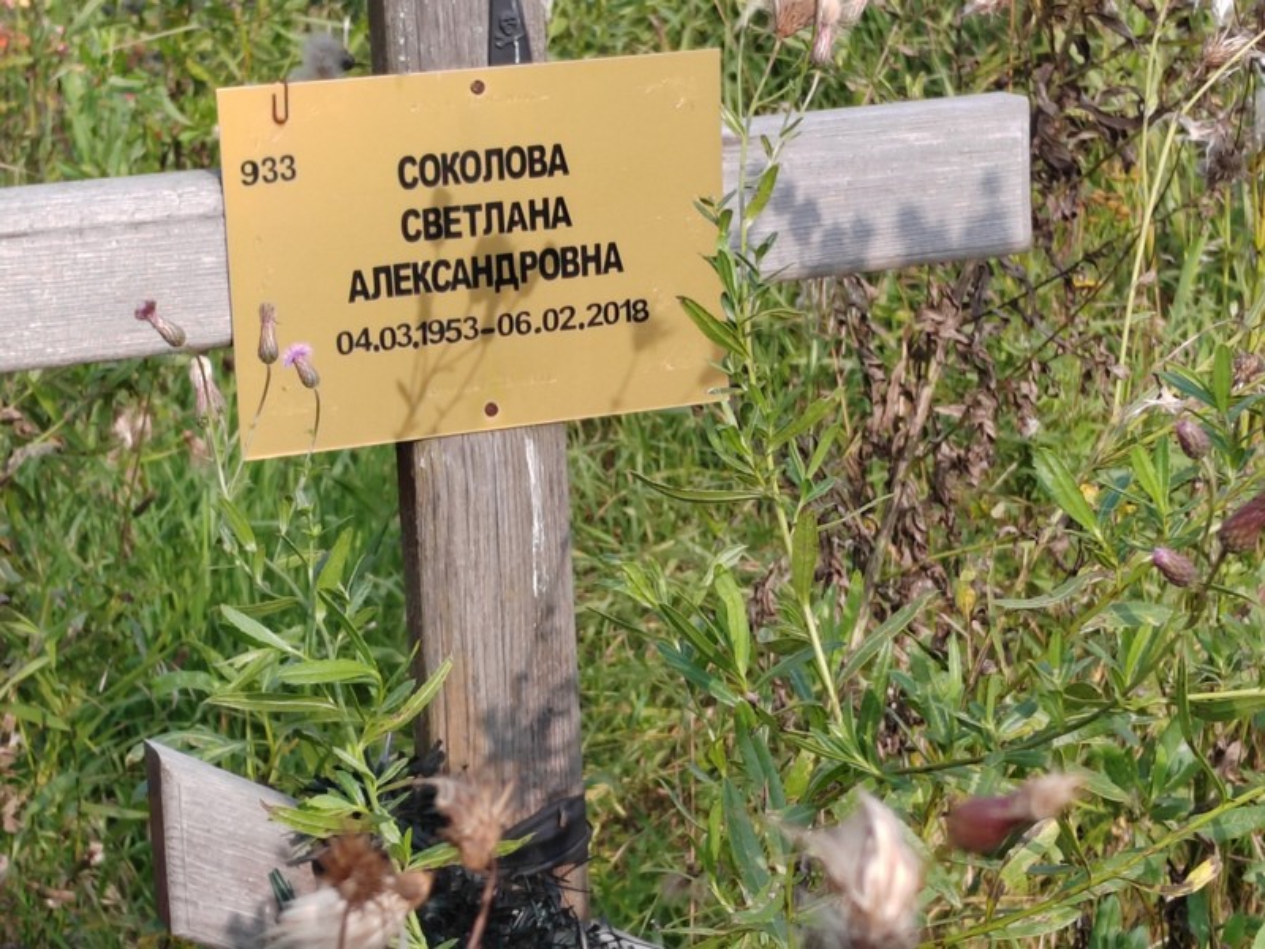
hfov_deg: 21.1
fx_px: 3399
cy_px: 474
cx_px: 632
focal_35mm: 93
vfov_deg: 15.9
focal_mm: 5.52
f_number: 1.9
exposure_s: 1/550
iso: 125
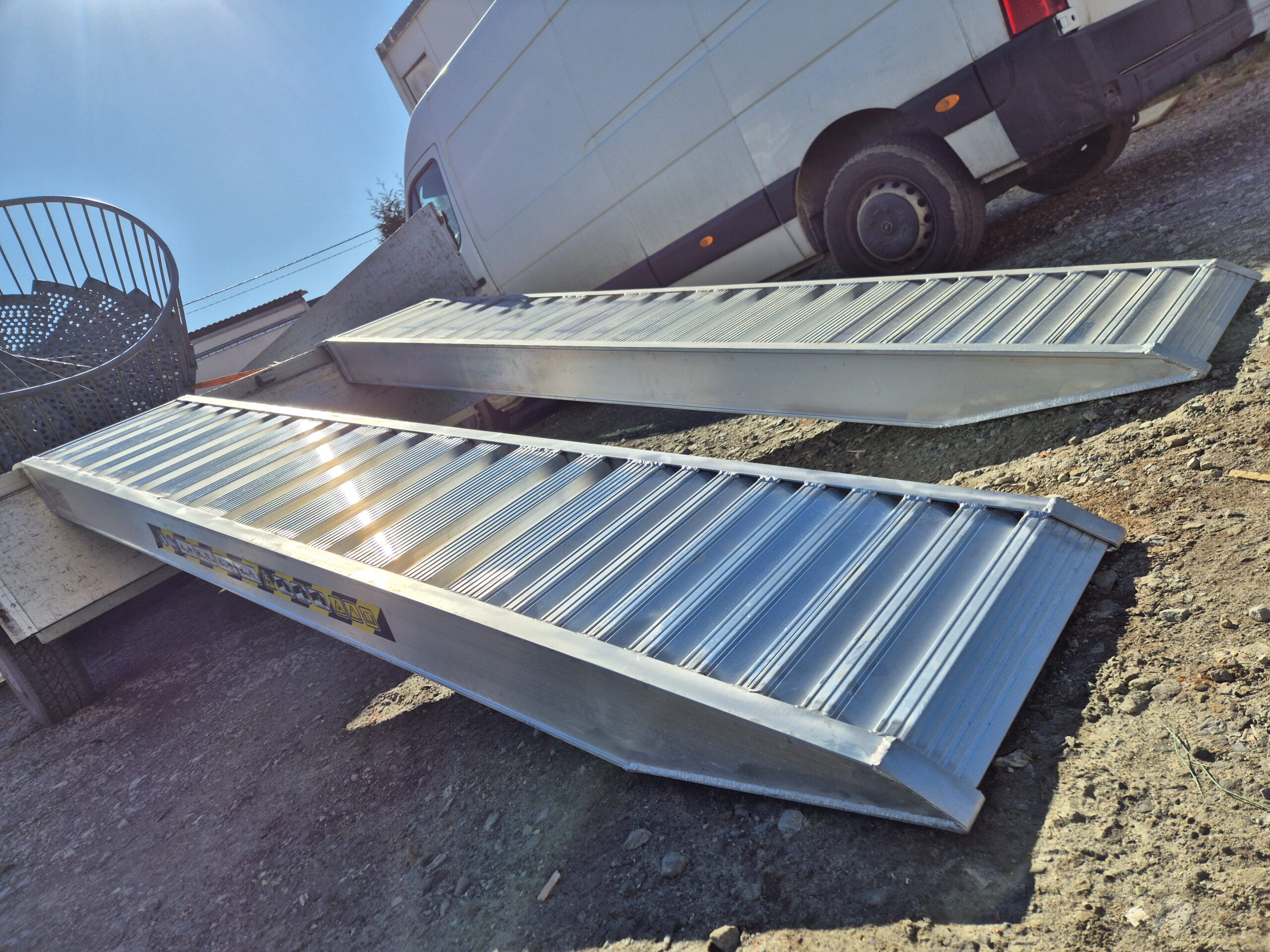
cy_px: 476
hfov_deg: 73.9
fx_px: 844
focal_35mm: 23
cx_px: 635
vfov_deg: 58.9
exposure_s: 1/5152
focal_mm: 5.4
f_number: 1.8
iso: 25
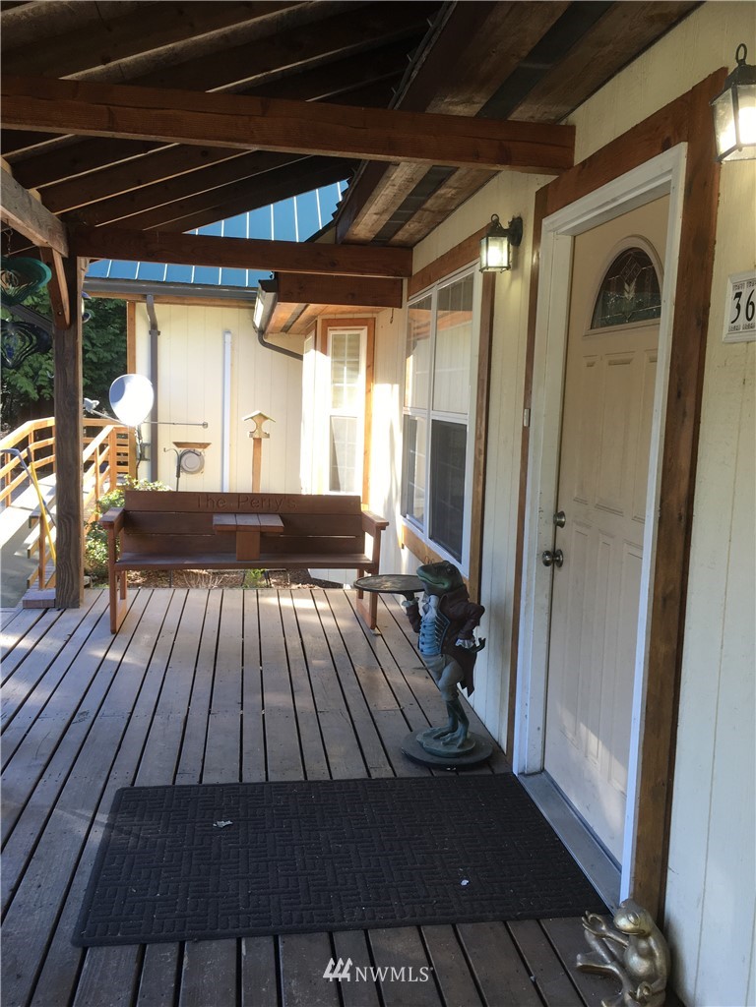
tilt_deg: -6.5
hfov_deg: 48.2
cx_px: 378
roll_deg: -1.7
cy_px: 504
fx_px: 844
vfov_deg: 61.7
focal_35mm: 29
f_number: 2.2
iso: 32
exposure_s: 1/120
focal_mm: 4.15
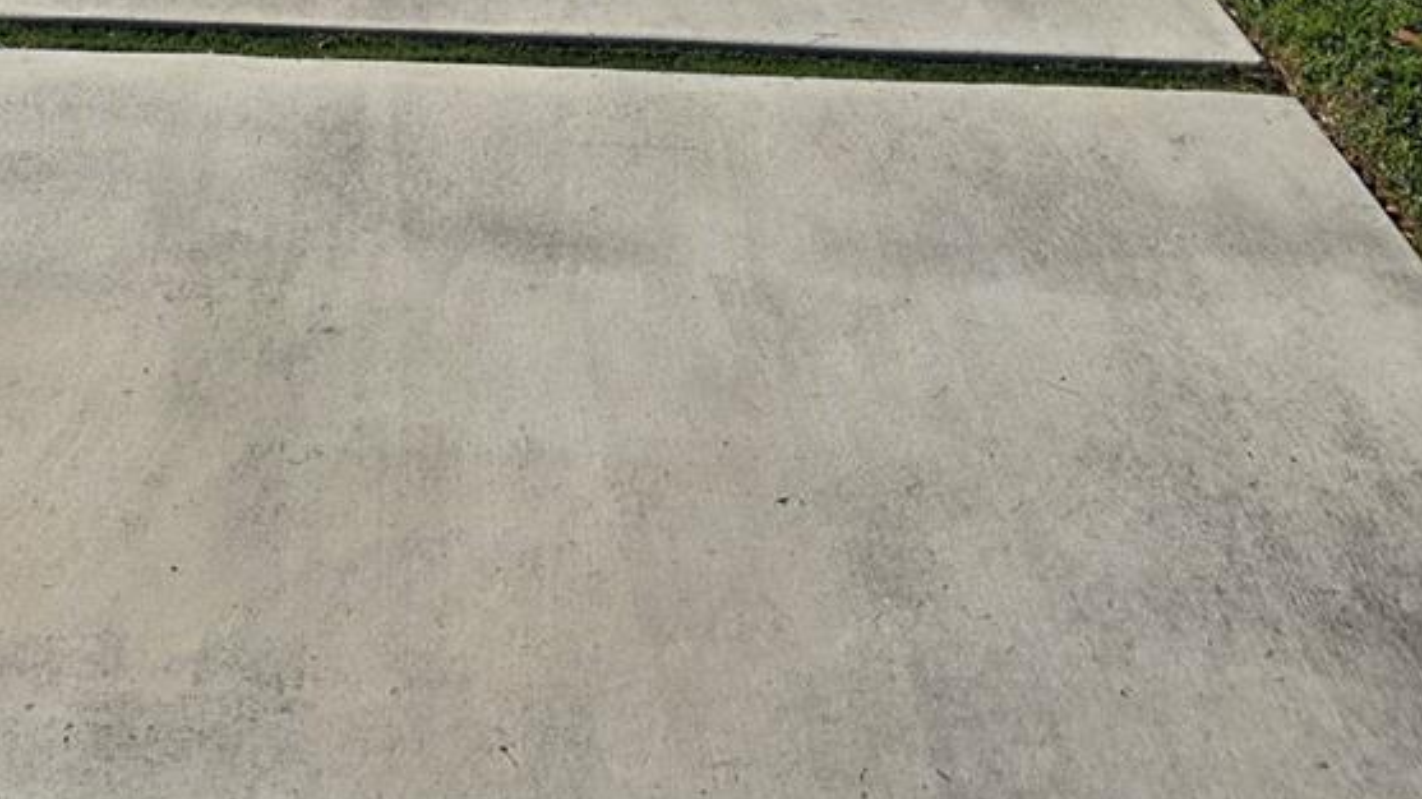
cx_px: 329
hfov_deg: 37.4
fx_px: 2036
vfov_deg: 17.7
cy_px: -661
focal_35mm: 54
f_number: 1.7
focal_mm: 6.25
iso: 64
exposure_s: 1/7944
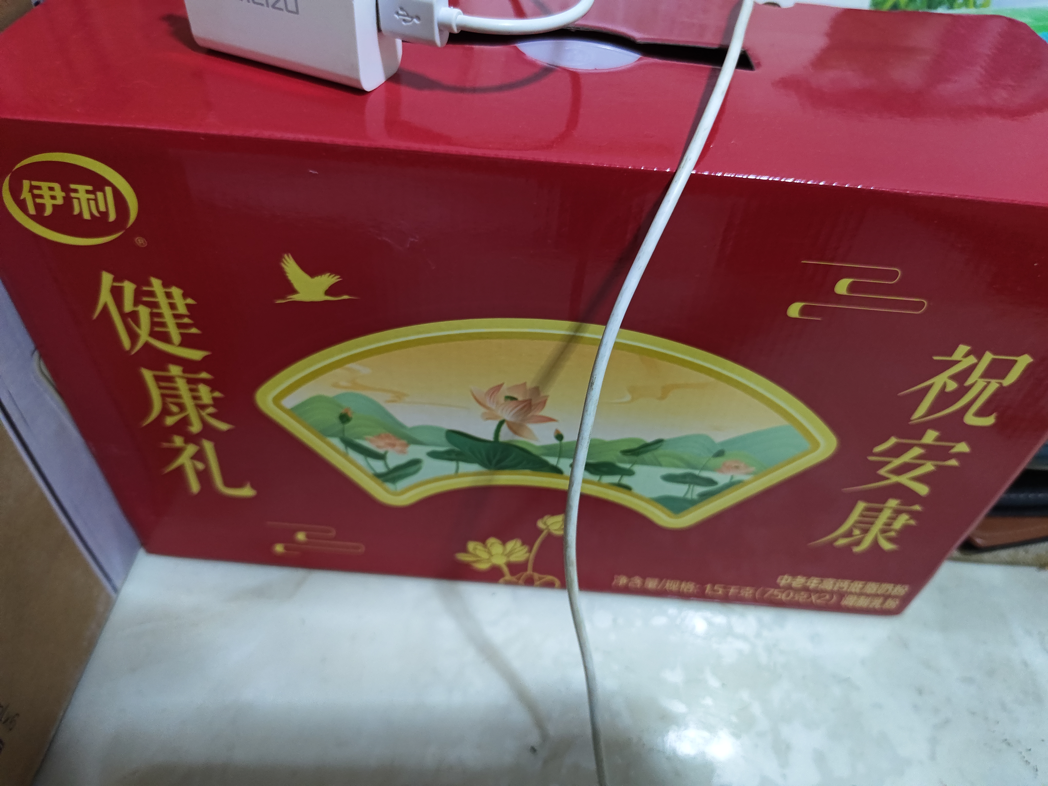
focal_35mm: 24
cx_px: 524
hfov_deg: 71.6
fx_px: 727
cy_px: 393
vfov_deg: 56.8
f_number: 1.88
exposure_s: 1/50
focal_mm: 5.56
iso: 1383
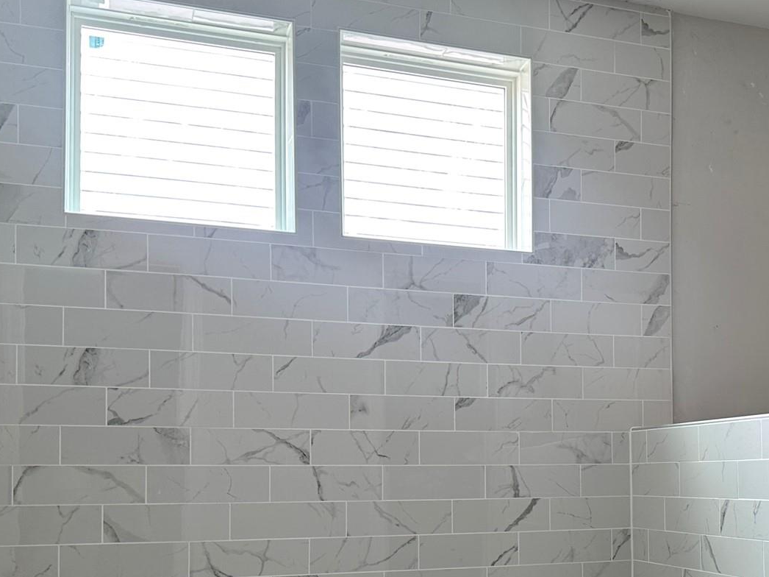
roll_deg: -0.9
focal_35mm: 47
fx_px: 1044
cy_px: 464
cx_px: 533
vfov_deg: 30.1
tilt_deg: +0.6
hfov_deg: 39.8
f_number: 1.78
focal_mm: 6.86
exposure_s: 1/121
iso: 100
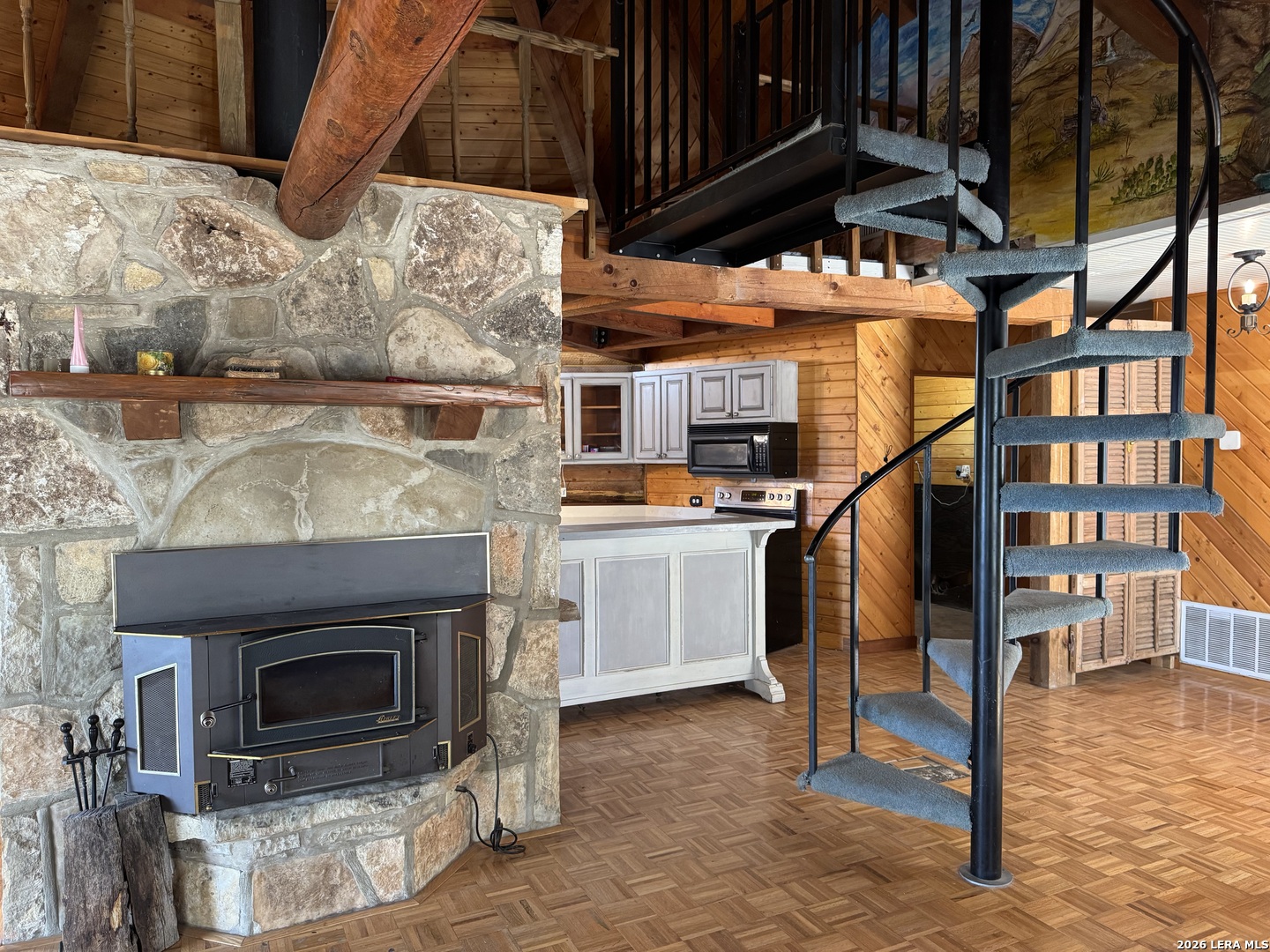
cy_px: 476
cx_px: 635
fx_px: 881
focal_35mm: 24
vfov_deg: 56.8
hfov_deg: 71.6
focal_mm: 6.76
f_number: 1.78
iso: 400
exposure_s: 1/60
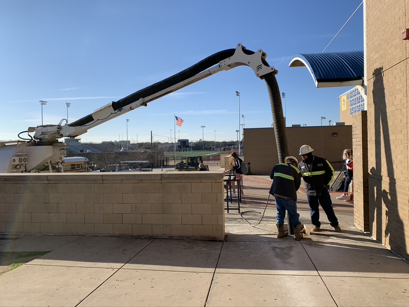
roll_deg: +0.9
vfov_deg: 53.1
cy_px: 154
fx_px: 307
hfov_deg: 67.3
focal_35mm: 26
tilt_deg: -3.9
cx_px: 204
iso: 25
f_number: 1.8
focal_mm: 4.25
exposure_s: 1/2755
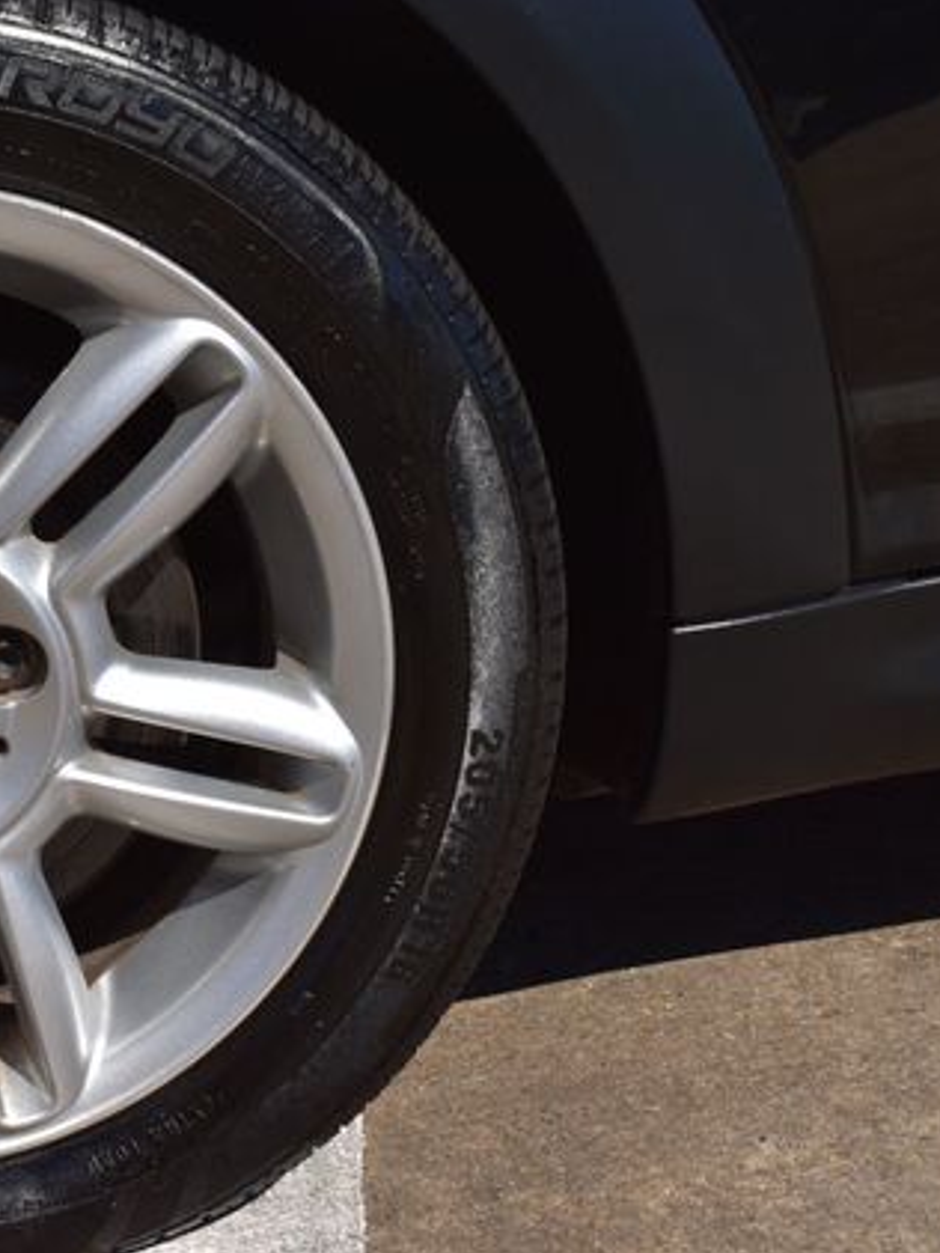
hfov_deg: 24.8
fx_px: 2063
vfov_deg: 33.8
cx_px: 68
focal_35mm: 57
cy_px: 625
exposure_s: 1/500
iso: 200
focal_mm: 26
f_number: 11
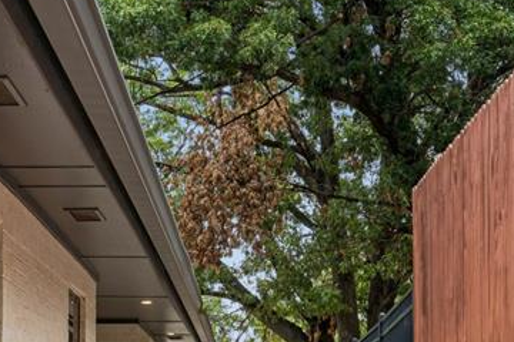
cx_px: 208
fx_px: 1256
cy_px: 442
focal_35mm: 88
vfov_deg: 14.9
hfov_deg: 23.1
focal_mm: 31
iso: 200
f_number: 8
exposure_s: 1/125
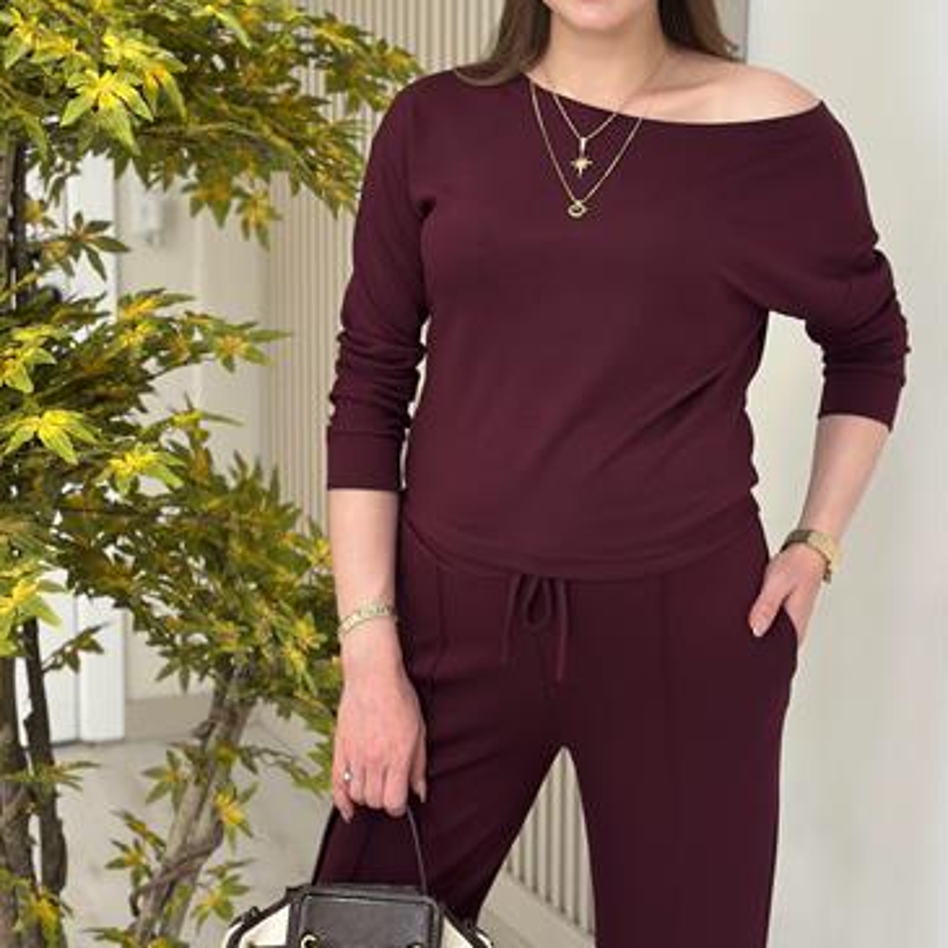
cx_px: 436
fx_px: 1921
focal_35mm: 62
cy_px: 352
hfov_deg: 27.7
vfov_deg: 27.6
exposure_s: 1/179
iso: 80
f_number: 1.78
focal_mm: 6.86
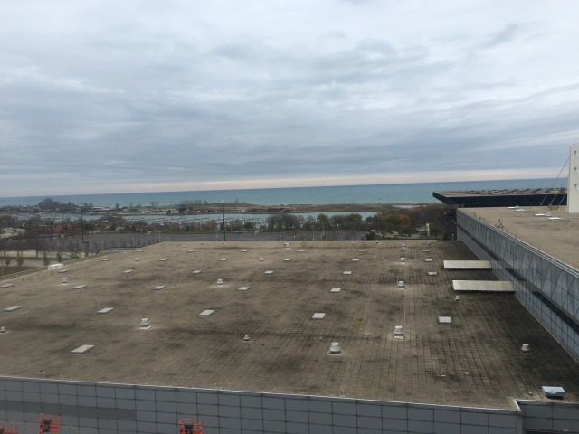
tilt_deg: -1.9
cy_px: 217
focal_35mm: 29
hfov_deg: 61.7
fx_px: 485
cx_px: 290
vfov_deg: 48.2
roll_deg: +2.1
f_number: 2.2
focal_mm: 4.15
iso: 25
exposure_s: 1/487
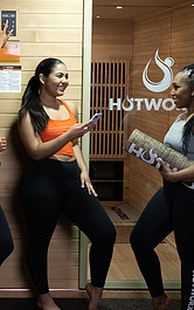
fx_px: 659
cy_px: 120
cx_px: -30
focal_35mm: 78
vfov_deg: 26.4
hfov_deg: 16.2
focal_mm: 35
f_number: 4.5
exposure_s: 1/125
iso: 640
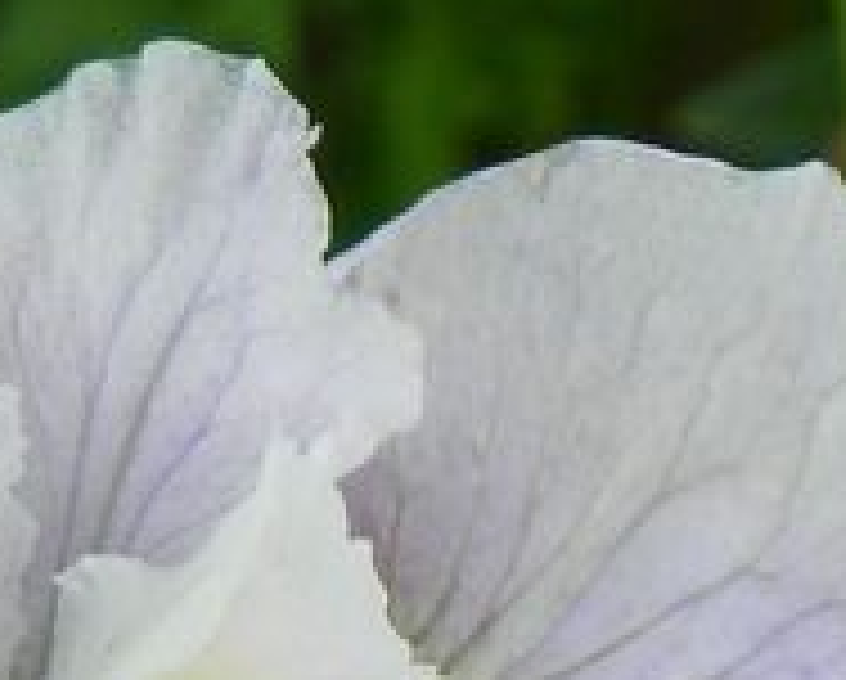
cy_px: 1247
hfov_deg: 4.9
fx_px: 9880
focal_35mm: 394
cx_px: -50
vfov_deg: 3.9
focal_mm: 16.9
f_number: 4.5
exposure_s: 1/320
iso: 160
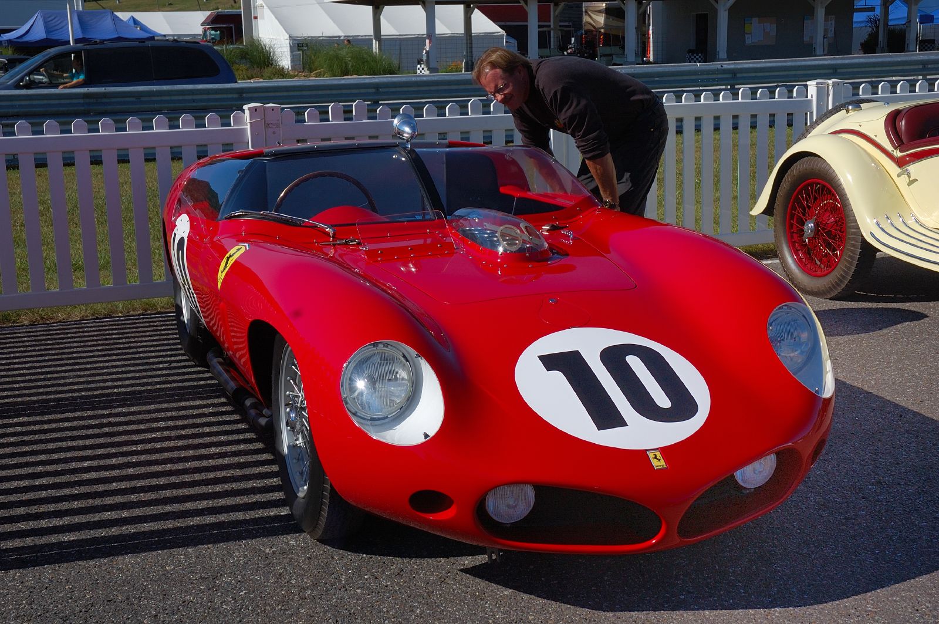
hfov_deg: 37.9
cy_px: 312
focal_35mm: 52
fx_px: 1368
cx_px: 470
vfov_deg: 25.7
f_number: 11
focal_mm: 35
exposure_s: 1/500
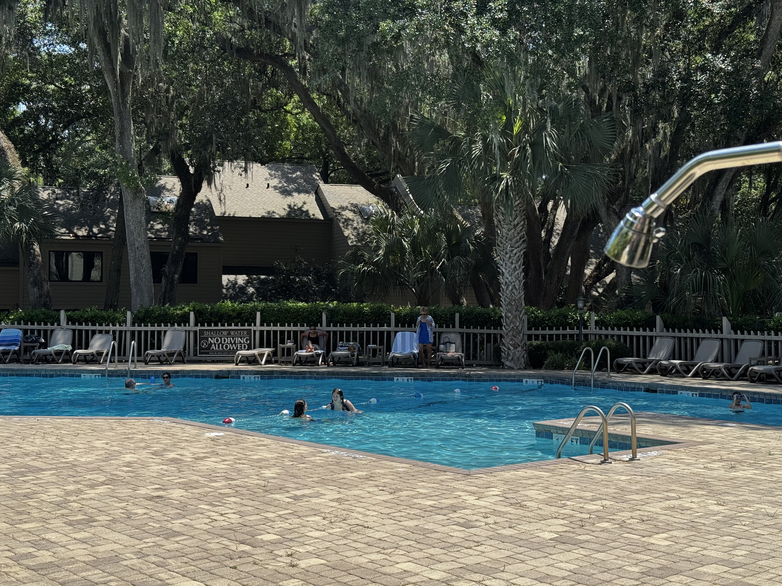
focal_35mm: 48
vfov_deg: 30.3
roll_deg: -0.9
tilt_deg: +1.1
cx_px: 391
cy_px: 293
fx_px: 1084
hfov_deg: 39.7
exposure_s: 1/3096
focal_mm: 6.76
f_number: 1.78
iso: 64
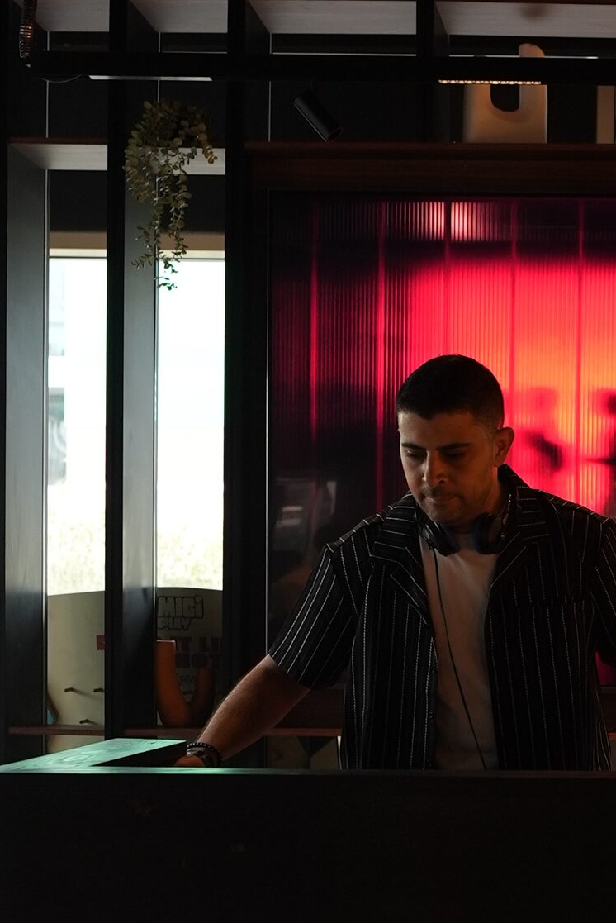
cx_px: 660
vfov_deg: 29.7
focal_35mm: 67
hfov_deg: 19.6
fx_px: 1717
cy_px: 670
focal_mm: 25
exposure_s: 1/125
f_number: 2.8
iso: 800
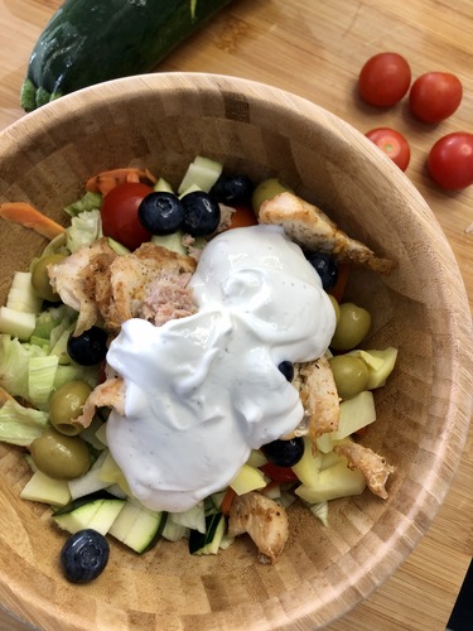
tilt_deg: -81.0
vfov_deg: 63.4
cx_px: 236
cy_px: 316
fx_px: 510
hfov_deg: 49.7
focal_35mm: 28
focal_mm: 3.99
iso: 32
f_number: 1.8
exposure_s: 1/33
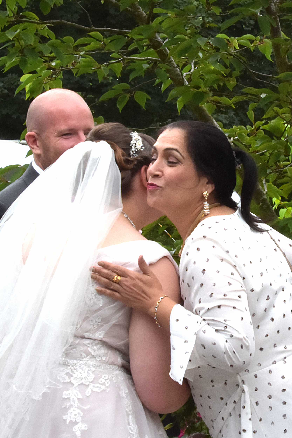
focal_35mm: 78
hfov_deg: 17.5
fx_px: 949
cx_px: 146
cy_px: 219
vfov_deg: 26.0
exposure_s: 1/125
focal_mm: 52
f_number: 22
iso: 1000
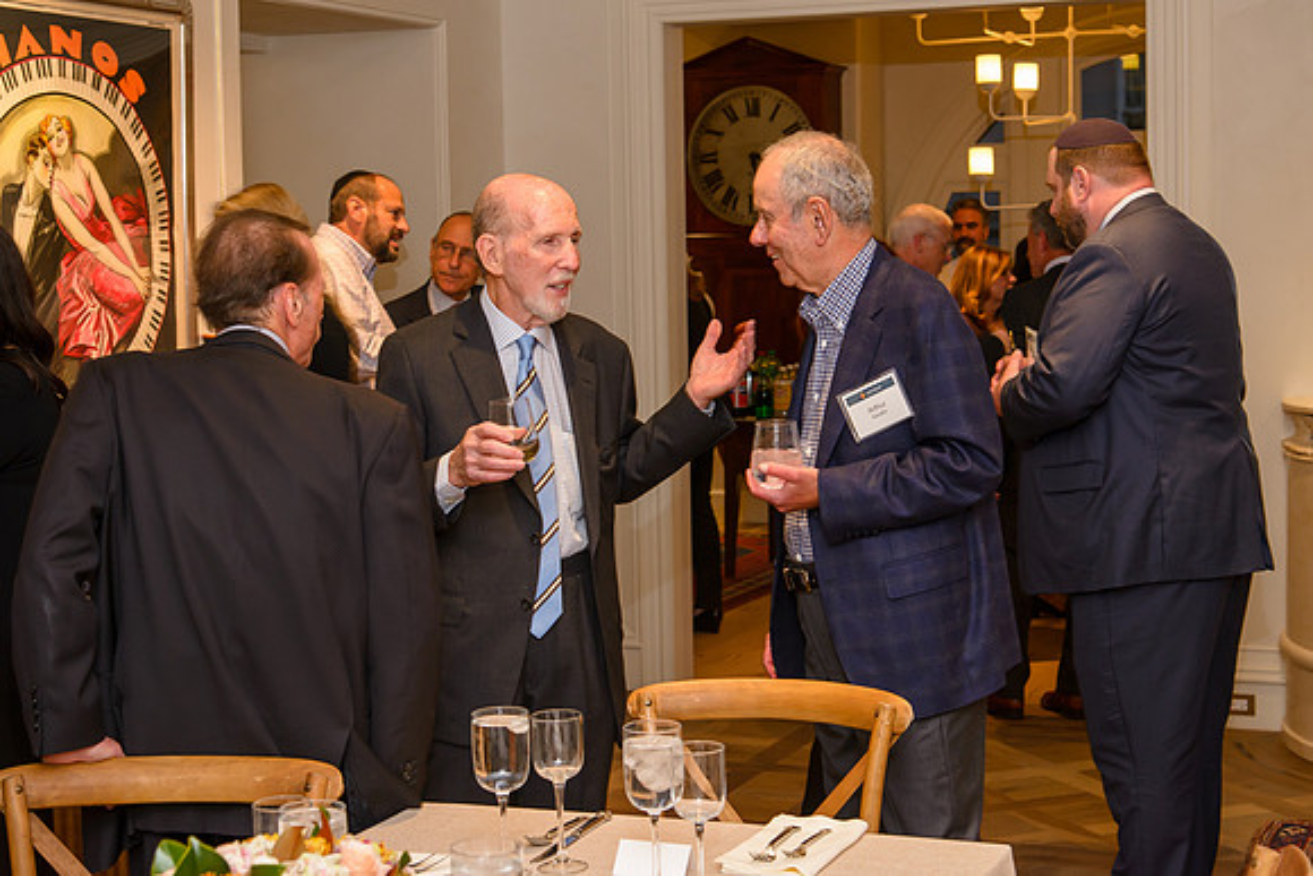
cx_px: 700
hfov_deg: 32.4
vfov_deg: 22.0
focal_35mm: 62
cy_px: 409
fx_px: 2256
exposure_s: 1/30
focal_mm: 58
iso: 800
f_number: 5.6
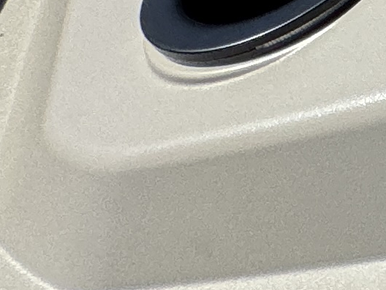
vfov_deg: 10.0
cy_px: -598
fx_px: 1193
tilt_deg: -32.1
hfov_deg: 9.3
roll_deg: +2.2
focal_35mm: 107
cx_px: 1391
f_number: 2.2
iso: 50
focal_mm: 2.22
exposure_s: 1/2874
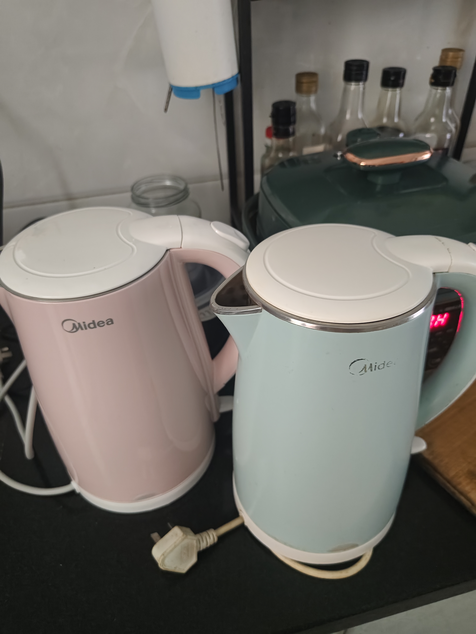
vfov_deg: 71.6
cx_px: 238
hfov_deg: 56.8
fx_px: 440
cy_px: 317
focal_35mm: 24
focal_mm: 5.56
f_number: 1.88
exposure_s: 1/25
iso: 3169
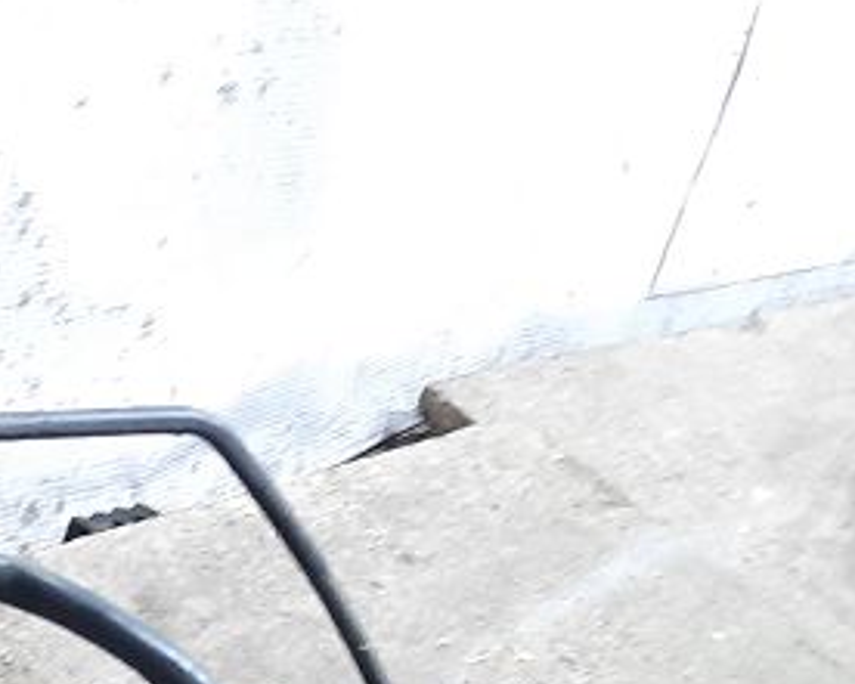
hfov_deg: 16.8
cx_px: -328
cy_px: 1028
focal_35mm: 106
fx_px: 2683
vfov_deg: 13.7
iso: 400
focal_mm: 4.6
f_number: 2
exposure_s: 1/33
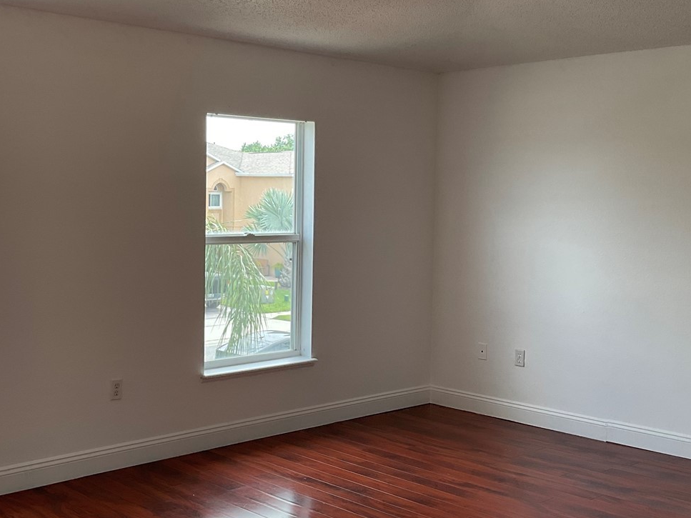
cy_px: 250
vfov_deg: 30.3
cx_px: 249
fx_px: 958
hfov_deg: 39.3
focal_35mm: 48
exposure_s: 1/120
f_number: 1.8
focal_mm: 3
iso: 20
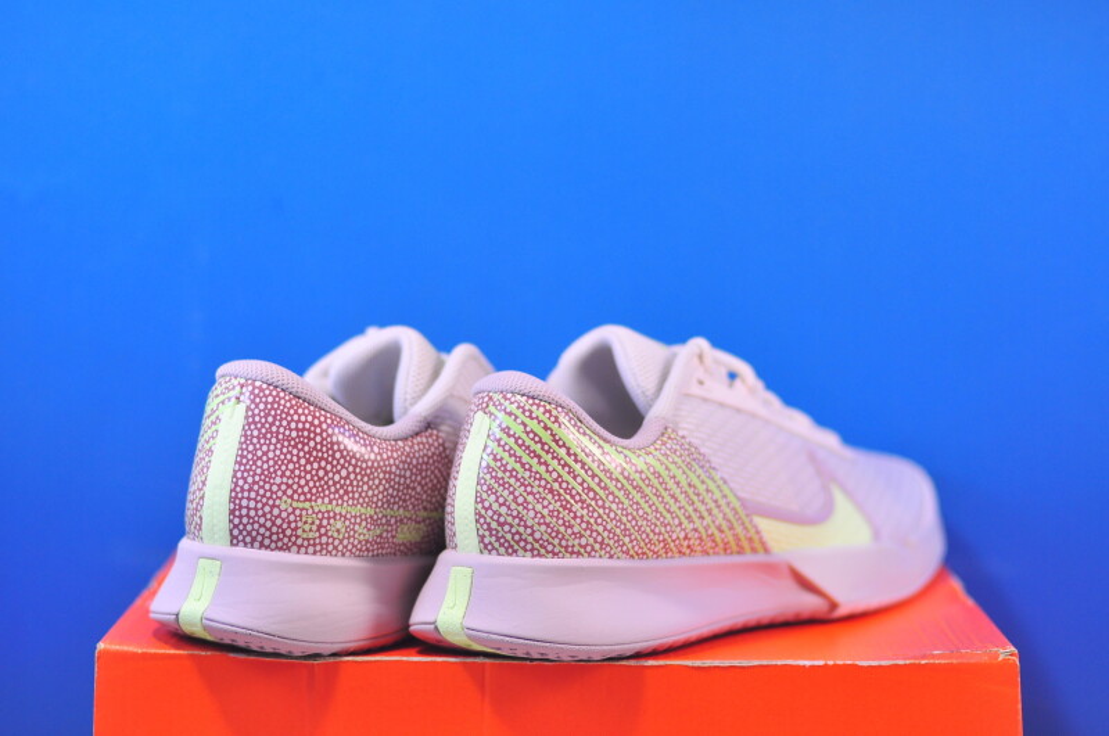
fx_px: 2307
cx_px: 554
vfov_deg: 18.1
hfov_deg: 27.0
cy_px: 368
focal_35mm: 75
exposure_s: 1/320
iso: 250
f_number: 2.2
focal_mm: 50
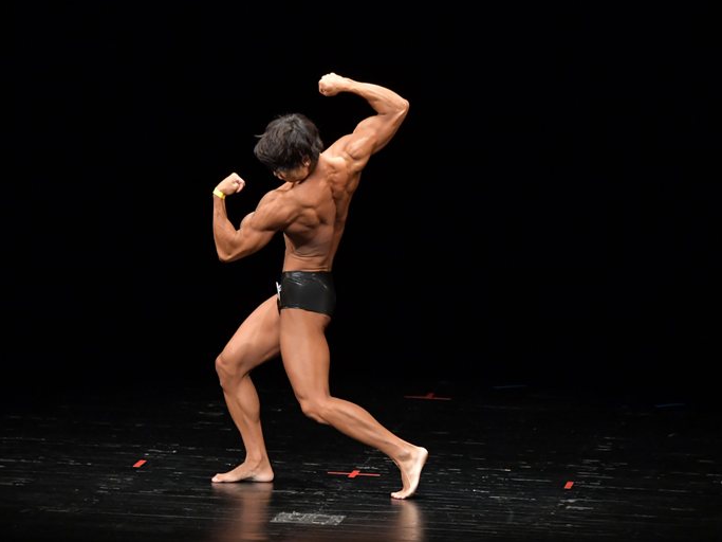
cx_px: 357
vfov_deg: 5.3
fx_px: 5797
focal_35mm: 278
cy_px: 270
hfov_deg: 7.1
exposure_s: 1/400
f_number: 5.6
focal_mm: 170
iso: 4000
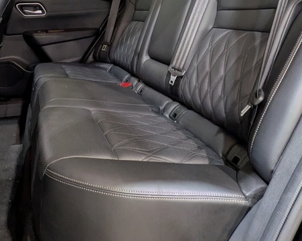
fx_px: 277
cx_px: 76
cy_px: 25
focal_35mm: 31
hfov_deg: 54.5
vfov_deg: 43.2
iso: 134
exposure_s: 1/24
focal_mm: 1.83
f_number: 2.2
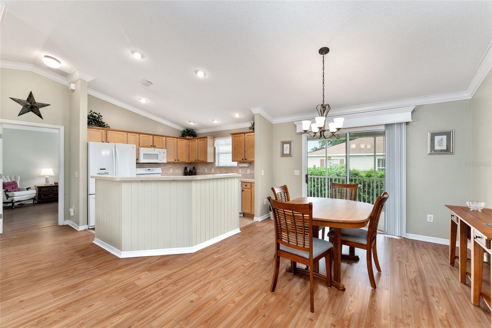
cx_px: 246
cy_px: 164
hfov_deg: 104.3
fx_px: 191
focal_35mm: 14
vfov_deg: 81.2
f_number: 7.1
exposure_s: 1/3
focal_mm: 14
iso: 320
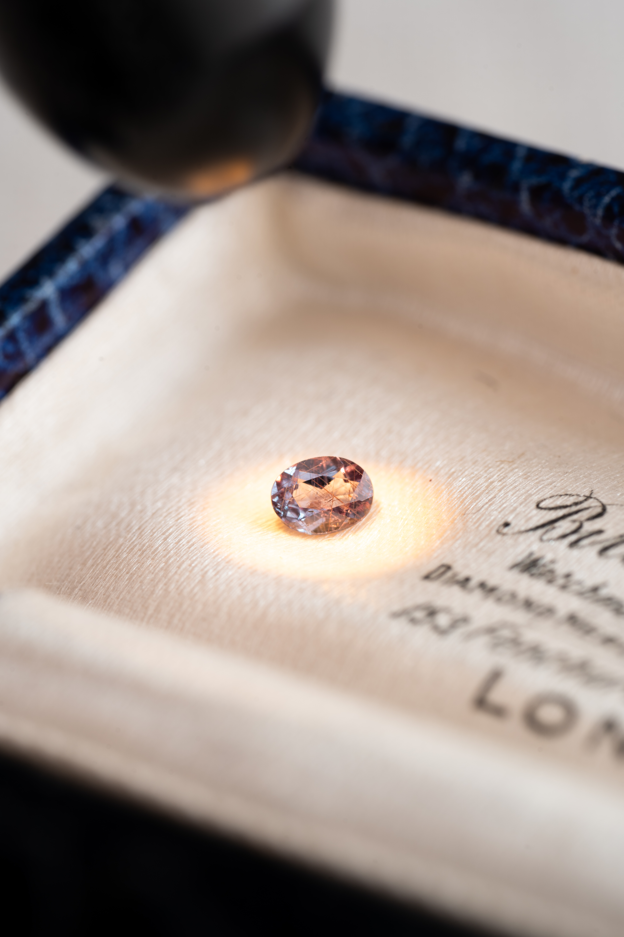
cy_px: 468
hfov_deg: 15.2
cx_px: 312
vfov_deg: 22.6
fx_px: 2340
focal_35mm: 90
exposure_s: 1/2.5
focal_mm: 90
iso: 100
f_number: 8
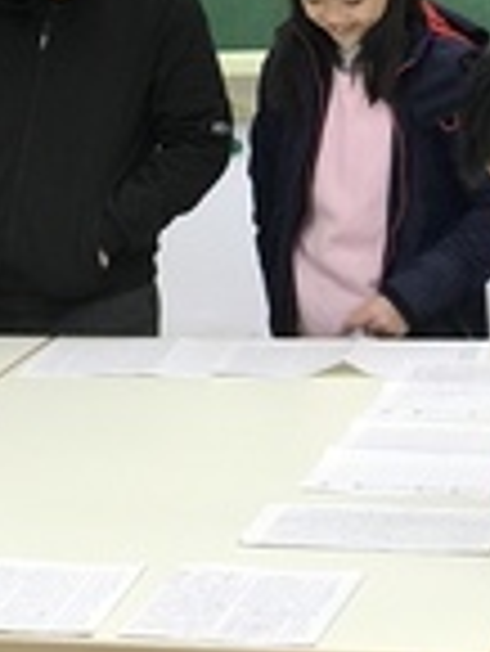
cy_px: 315
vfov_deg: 12.6
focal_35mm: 157
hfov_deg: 9.4
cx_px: -67
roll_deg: +2.0
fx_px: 2959
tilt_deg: -7.6
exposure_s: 1/60
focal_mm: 6.6
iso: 80
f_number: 2.8
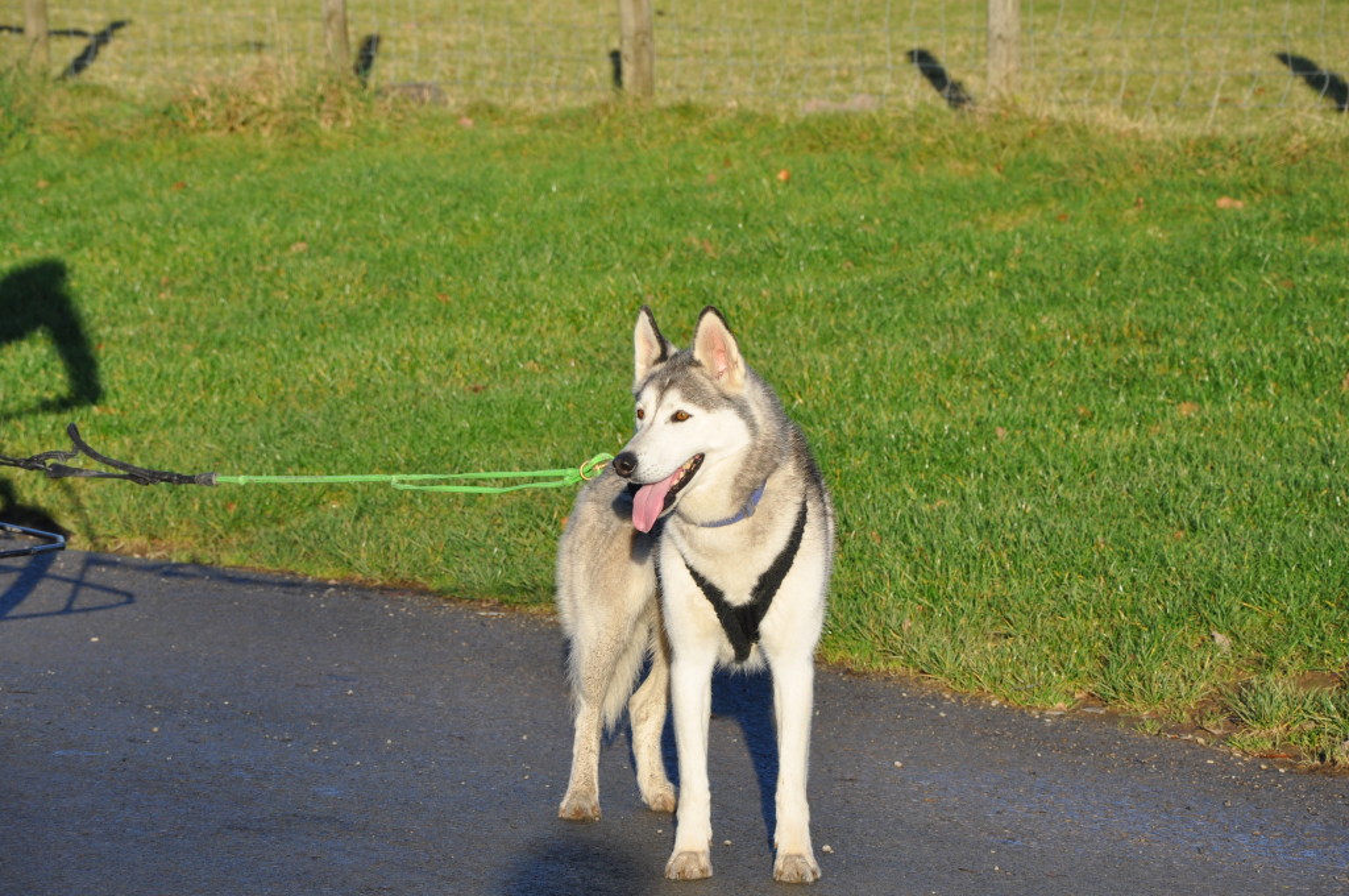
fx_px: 5894
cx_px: 674
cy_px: 448
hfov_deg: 13.1
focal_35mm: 158
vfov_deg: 8.7
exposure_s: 1/400
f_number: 10
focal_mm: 105
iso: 320
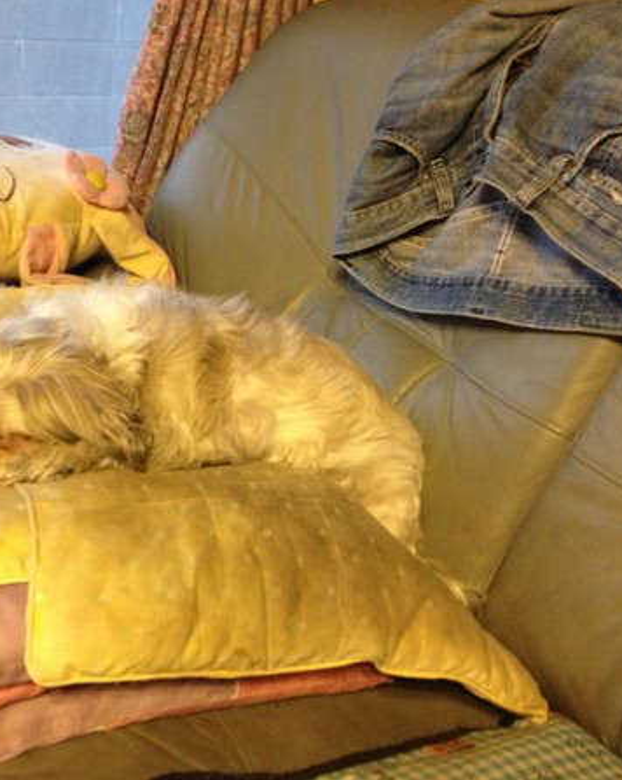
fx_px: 1060
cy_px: 390
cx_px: 189
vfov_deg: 40.4
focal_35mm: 46
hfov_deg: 32.3
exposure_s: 1/20
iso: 400
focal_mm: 4.28
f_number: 2.4
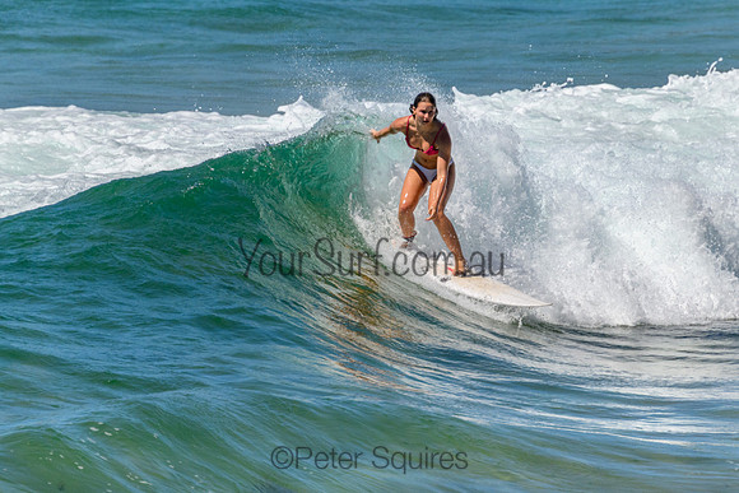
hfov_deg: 1.9
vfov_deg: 1.3
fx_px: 22597
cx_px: 457
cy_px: 194
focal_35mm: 1101
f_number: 11
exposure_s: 1/2000
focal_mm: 800
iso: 640
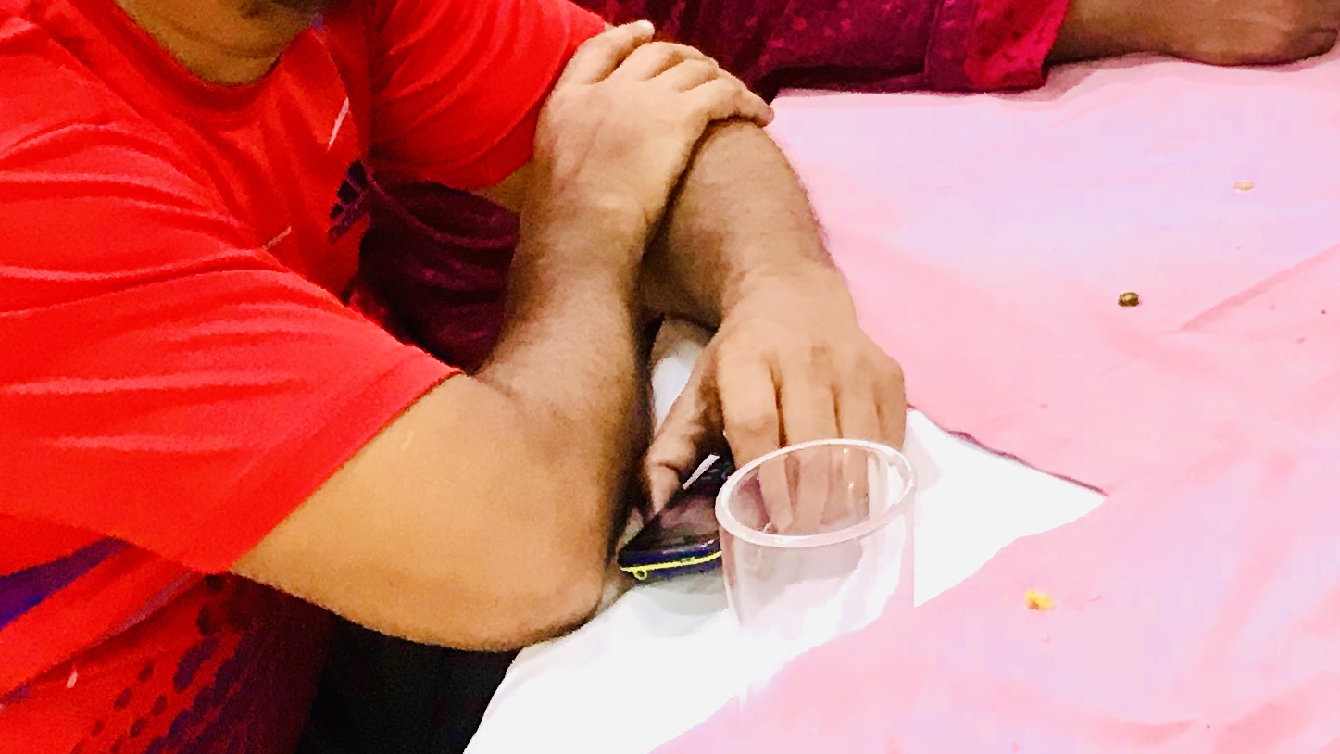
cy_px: -628
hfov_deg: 22.9
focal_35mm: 85
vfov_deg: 12.8
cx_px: 1618
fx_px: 3020
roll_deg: +0.0
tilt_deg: -9.7
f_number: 1.8
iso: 64
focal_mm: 3.99
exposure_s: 1/17
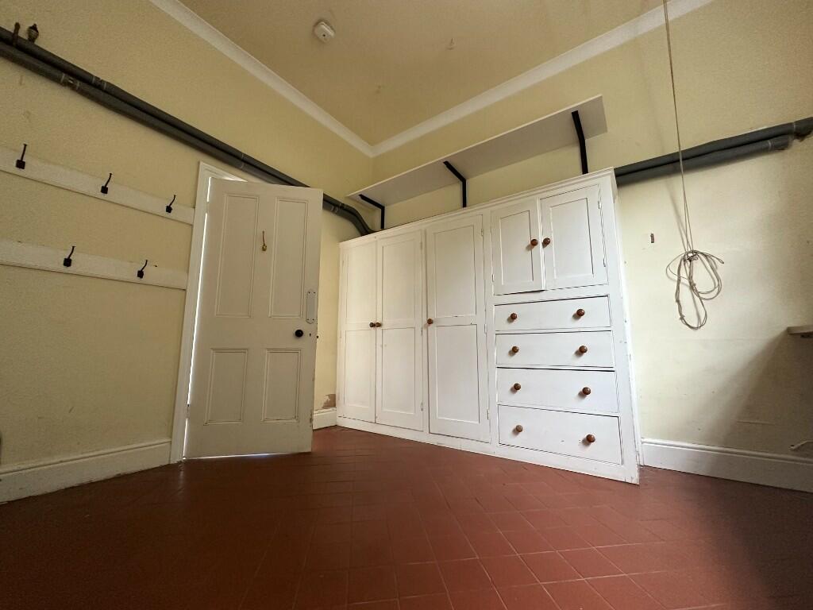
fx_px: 329
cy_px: 305
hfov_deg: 102.1
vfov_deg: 85.7
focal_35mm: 14
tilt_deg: +7.4
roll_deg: -0.3
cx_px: 406
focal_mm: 2.22
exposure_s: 1/68
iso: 320
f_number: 2.2
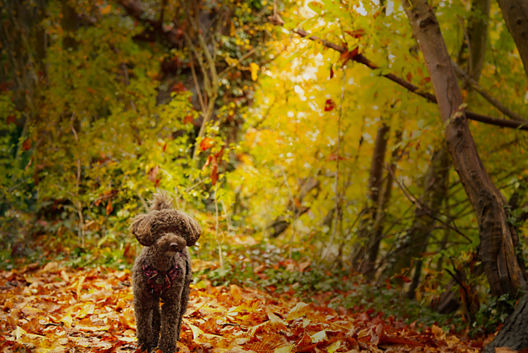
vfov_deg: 16.9
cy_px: 173
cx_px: 274
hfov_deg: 25.0
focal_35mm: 81
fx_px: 1189
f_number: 4
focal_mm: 65
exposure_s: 1/200
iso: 800
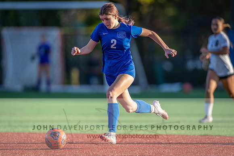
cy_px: 76
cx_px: 142
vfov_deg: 2.8
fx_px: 3147
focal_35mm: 484
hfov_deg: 4.3
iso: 400
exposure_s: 1/2000
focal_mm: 400
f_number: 2.8
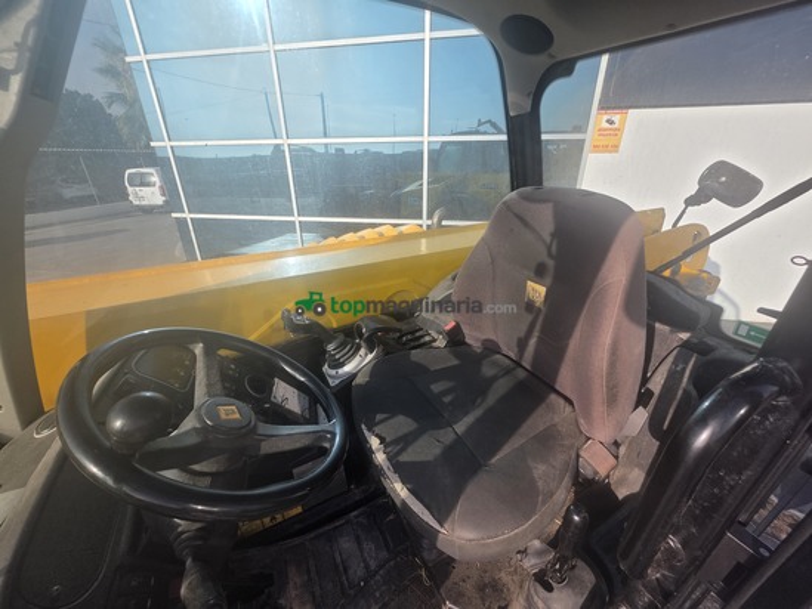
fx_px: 305
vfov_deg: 89.9
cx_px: 406
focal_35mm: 13
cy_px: 304
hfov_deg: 106.2
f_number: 1.9
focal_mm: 2.2
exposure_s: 1/1358
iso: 40
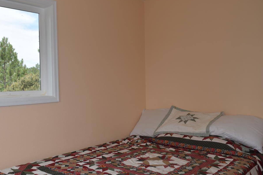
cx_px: 121
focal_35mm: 36
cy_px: 89
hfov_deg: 53.1
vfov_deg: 36.9
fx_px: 263
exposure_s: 1/125
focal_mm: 18
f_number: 5.6
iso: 125
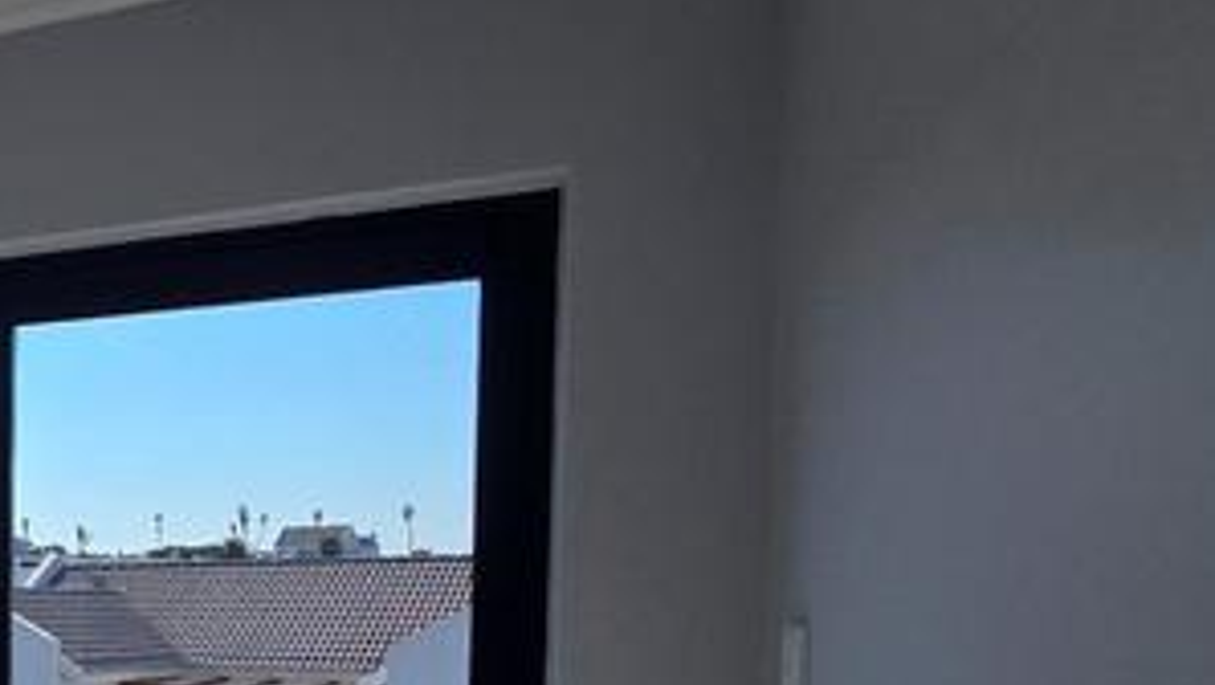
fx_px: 1225
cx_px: -363
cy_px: 693
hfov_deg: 35.7
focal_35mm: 38
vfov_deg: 29.1
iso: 50
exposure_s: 1/3018
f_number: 2.2
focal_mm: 2.2
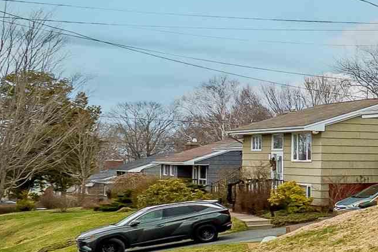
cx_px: 854
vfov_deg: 19.2
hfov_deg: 16.3
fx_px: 746
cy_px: 142
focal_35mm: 71
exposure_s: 1/1250
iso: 400
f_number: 5.6
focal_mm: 10
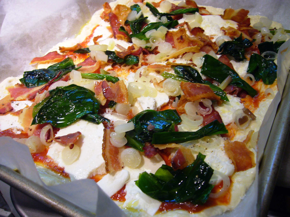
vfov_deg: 40.7
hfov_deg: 52.6
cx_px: 145
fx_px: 293
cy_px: 108
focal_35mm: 35
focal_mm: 5.8
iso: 125
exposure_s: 1/15
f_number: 2.8
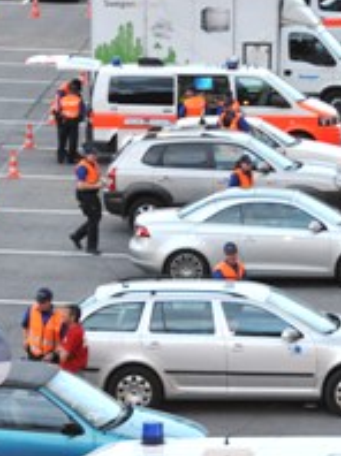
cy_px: 340
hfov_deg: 8.1
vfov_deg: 10.7
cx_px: 188
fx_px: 2422
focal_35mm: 184
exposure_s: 1/160
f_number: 4.8
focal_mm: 62
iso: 1600
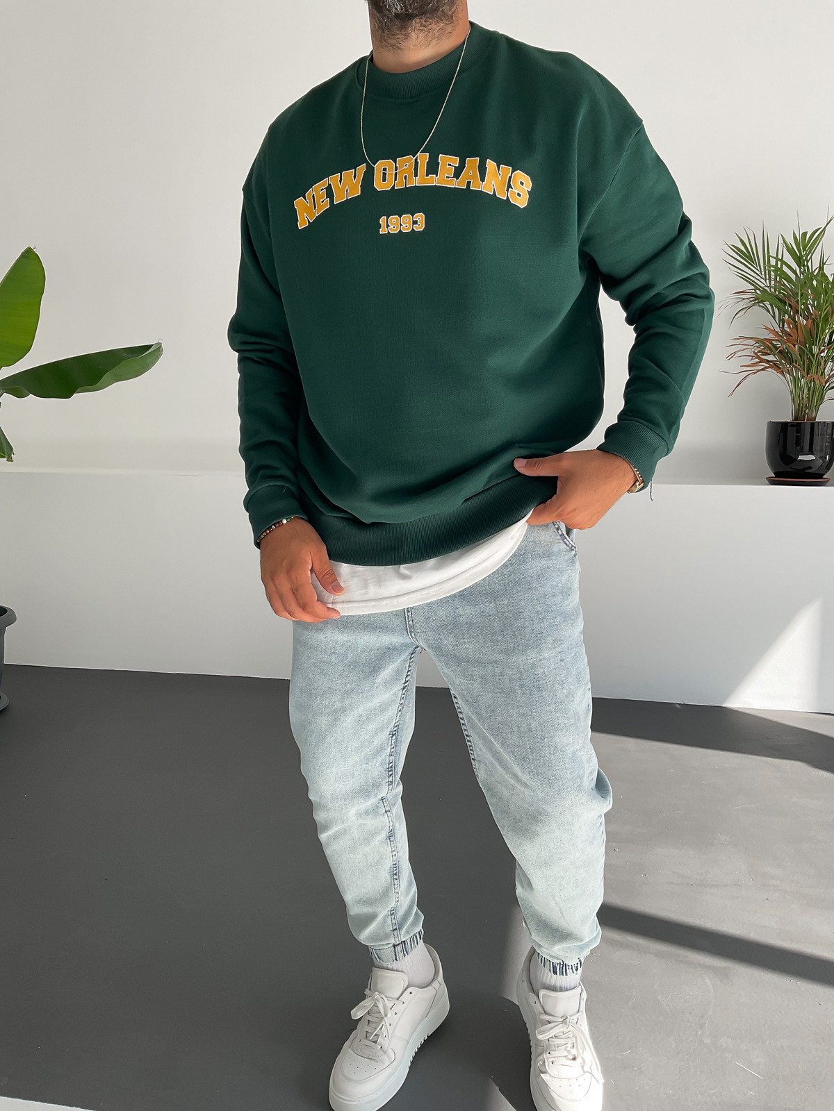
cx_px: 417
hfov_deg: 48.2
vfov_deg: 61.7
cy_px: 556
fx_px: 932
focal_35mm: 29
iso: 16
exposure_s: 1/290
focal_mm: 3
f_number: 1.8
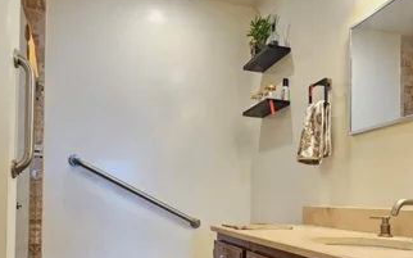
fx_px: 360
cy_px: 199
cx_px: 237
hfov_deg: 59.4
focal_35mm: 32
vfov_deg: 38.2
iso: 125
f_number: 2.2
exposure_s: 1/60
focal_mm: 2.2
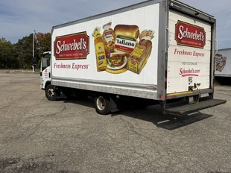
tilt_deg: -2.2
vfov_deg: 45.3
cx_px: 133
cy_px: 80
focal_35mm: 31
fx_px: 207
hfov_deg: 58.1
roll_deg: -1.0
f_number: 1.78
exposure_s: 1/10309
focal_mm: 6.76
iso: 80
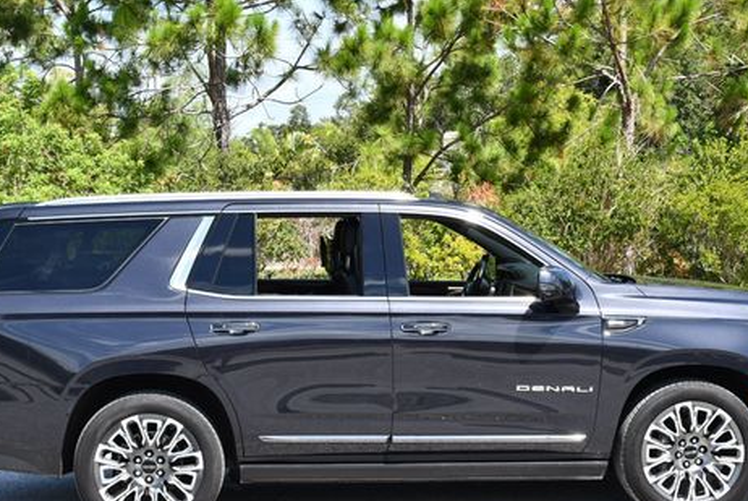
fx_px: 1497
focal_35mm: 72
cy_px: 268
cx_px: 377
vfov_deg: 19.0
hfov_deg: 28.0
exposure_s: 1/250
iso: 200
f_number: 7.1
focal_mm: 26
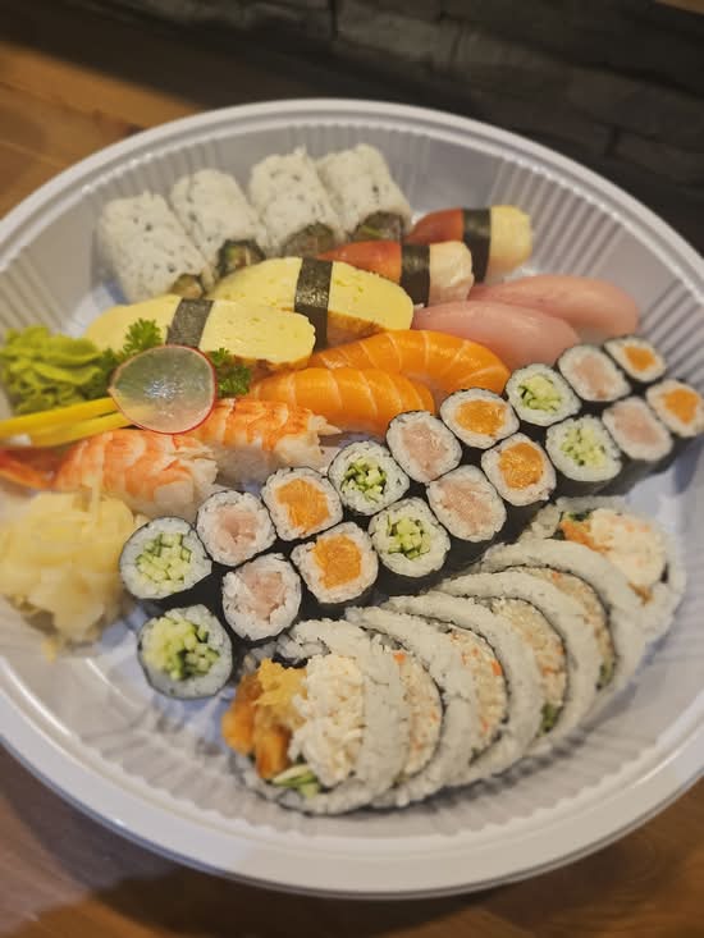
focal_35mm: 23
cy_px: 469
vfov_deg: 73.9
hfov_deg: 58.9
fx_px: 623
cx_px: 352
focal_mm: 5.4
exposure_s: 1/60
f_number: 1.8
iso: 125
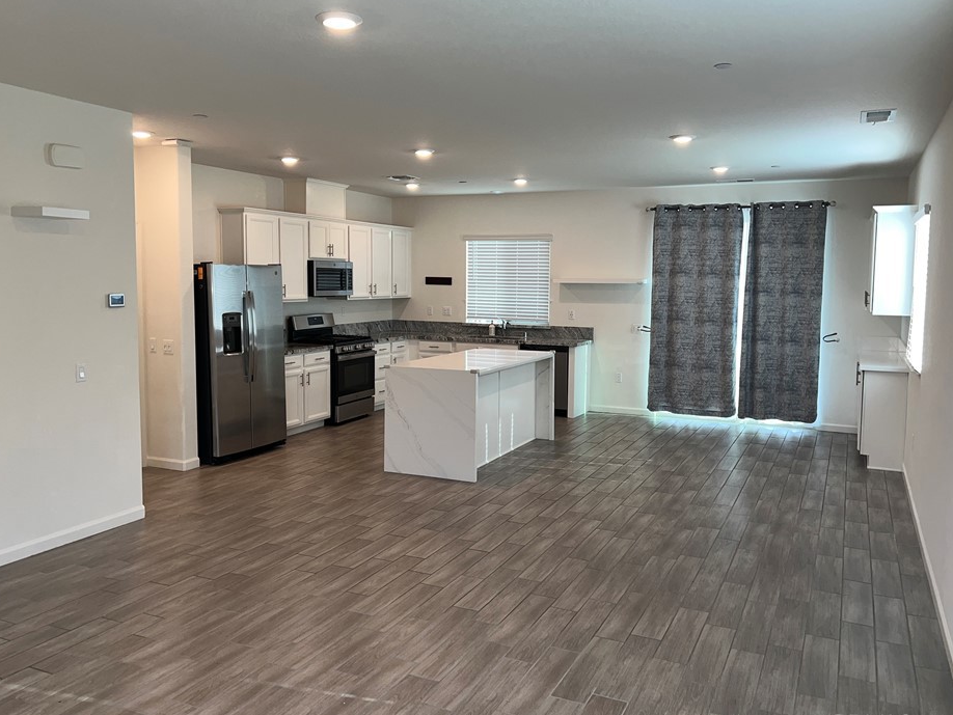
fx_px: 799
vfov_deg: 48.2
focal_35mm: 29
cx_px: 489
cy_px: 340
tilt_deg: -4.5
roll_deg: -0.6
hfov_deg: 61.6
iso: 50
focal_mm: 5.7
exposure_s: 1/120
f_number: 1.5
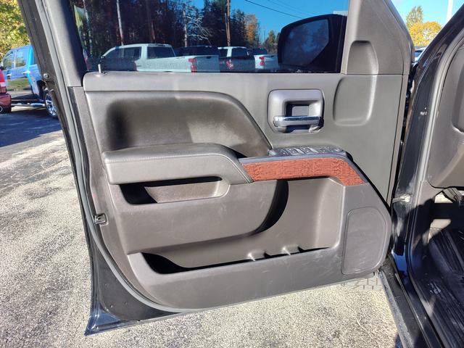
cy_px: 174
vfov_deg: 58.9
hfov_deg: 73.9
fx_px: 308
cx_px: 232
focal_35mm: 23
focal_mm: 5.56
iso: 100
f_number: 1.88
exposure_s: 1/568
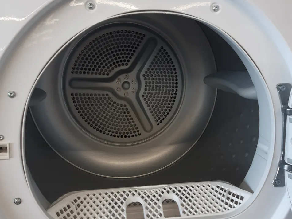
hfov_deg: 52.6
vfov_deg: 40.6
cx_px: 147
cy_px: 97
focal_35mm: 35
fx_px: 295
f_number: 1.7
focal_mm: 3.92
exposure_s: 1/50
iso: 64
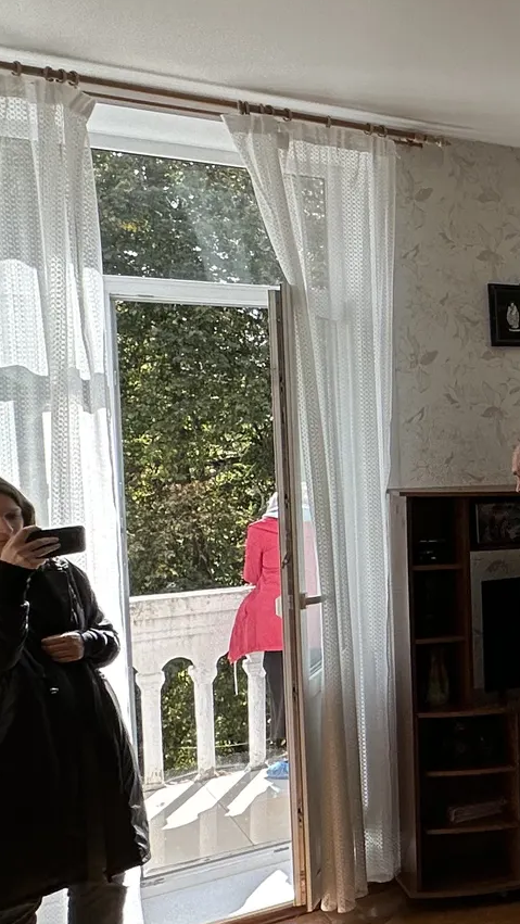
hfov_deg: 18.6
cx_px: 1023
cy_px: 464
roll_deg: +0.8
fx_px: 1054
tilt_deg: -3.9
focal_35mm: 43
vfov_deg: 47.4
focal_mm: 2.22
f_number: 2.2
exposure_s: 1/485
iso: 40
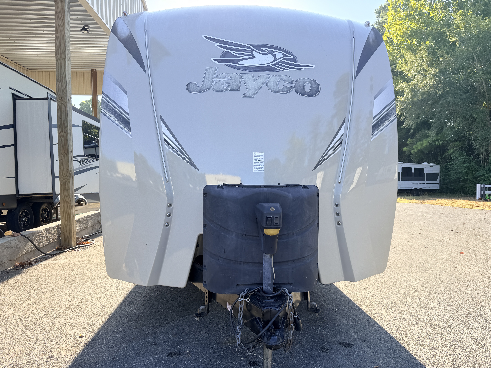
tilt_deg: -3.1
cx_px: 246
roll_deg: +1.4
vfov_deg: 56.8
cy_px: 184
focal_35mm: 24
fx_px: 340
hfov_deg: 71.6
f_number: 1.78
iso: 80
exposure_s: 1/660
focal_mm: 6.76
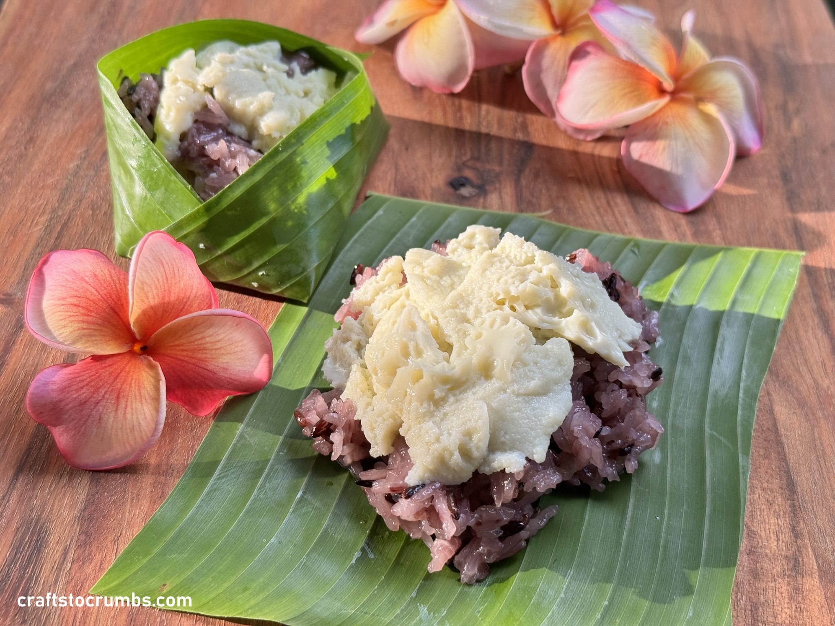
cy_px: 313
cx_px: 418
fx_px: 1158
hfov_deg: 39.7
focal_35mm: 48
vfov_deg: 30.3
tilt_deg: -46.6
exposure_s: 1/165
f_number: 1.78
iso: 50
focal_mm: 6.76
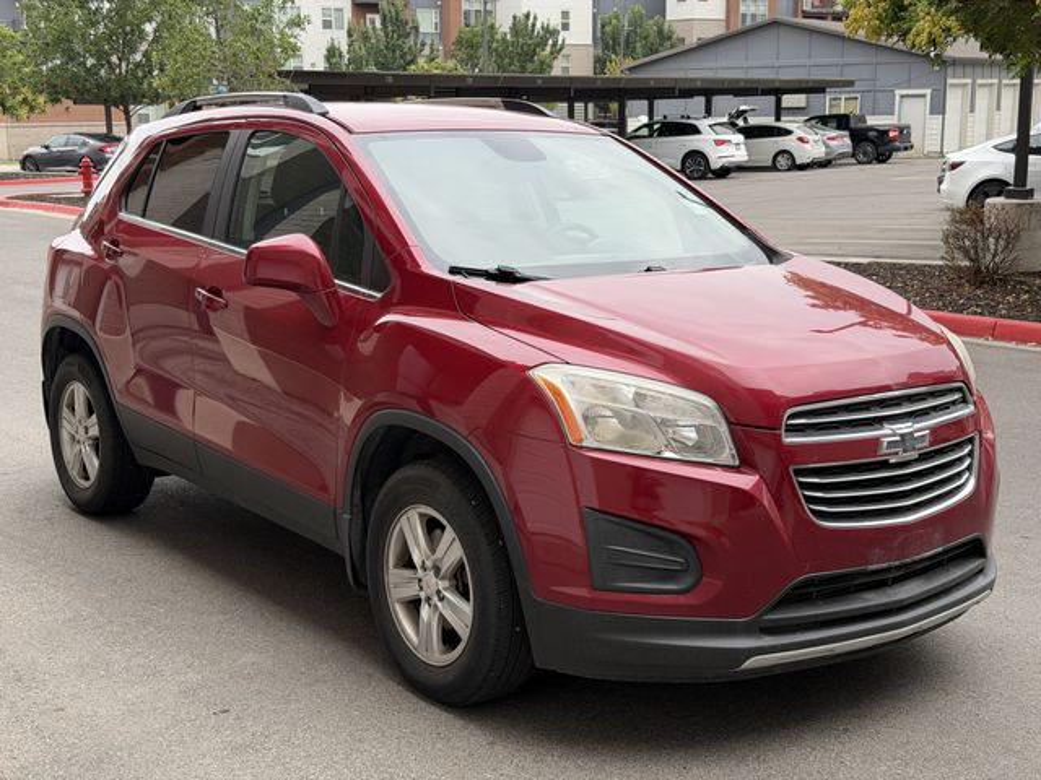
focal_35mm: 48
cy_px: 390
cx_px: 520
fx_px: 1443
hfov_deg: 39.7
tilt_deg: -11.4
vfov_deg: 30.3
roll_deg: +0.3
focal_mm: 6.76
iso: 64
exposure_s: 1/951
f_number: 1.78
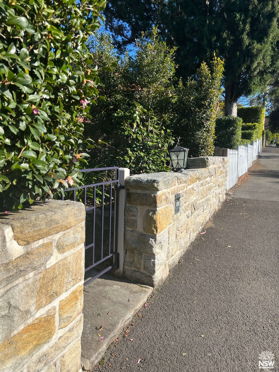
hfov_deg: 53.1
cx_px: 140
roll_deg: +0.1
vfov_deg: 67.3
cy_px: 186
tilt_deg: -7.2
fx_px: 279
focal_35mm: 26
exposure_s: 1/3356
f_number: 1.5
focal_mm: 5.7
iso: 50
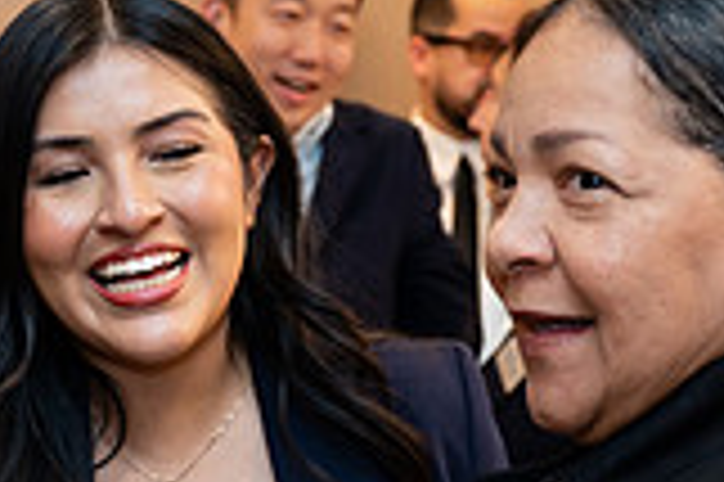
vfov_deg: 8.8
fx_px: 3114
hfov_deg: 13.1
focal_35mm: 155
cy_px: 356
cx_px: 63
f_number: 4
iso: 400
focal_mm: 43
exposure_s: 1/160
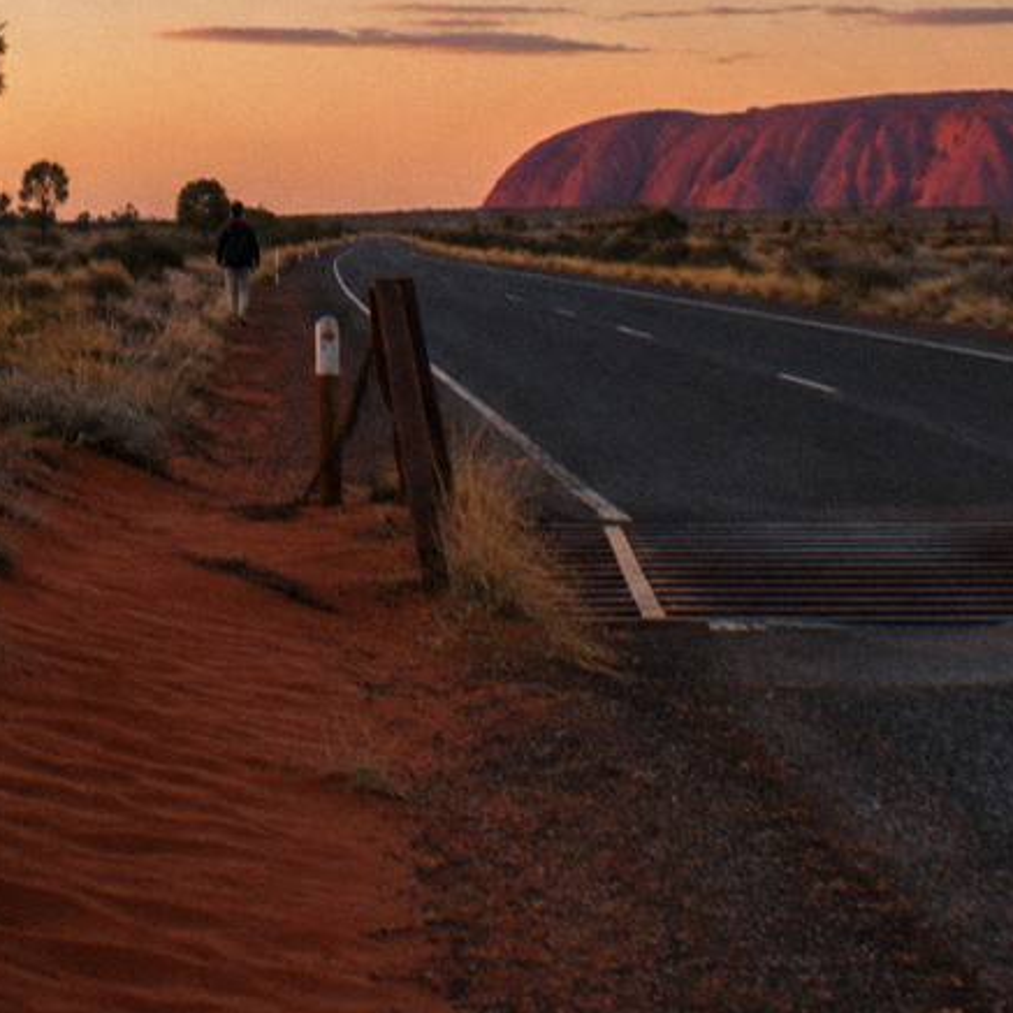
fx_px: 2251
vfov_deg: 25.2
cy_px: 341
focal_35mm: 68
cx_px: 515
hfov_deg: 25.4
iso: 6400
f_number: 8
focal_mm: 35
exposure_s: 1/30
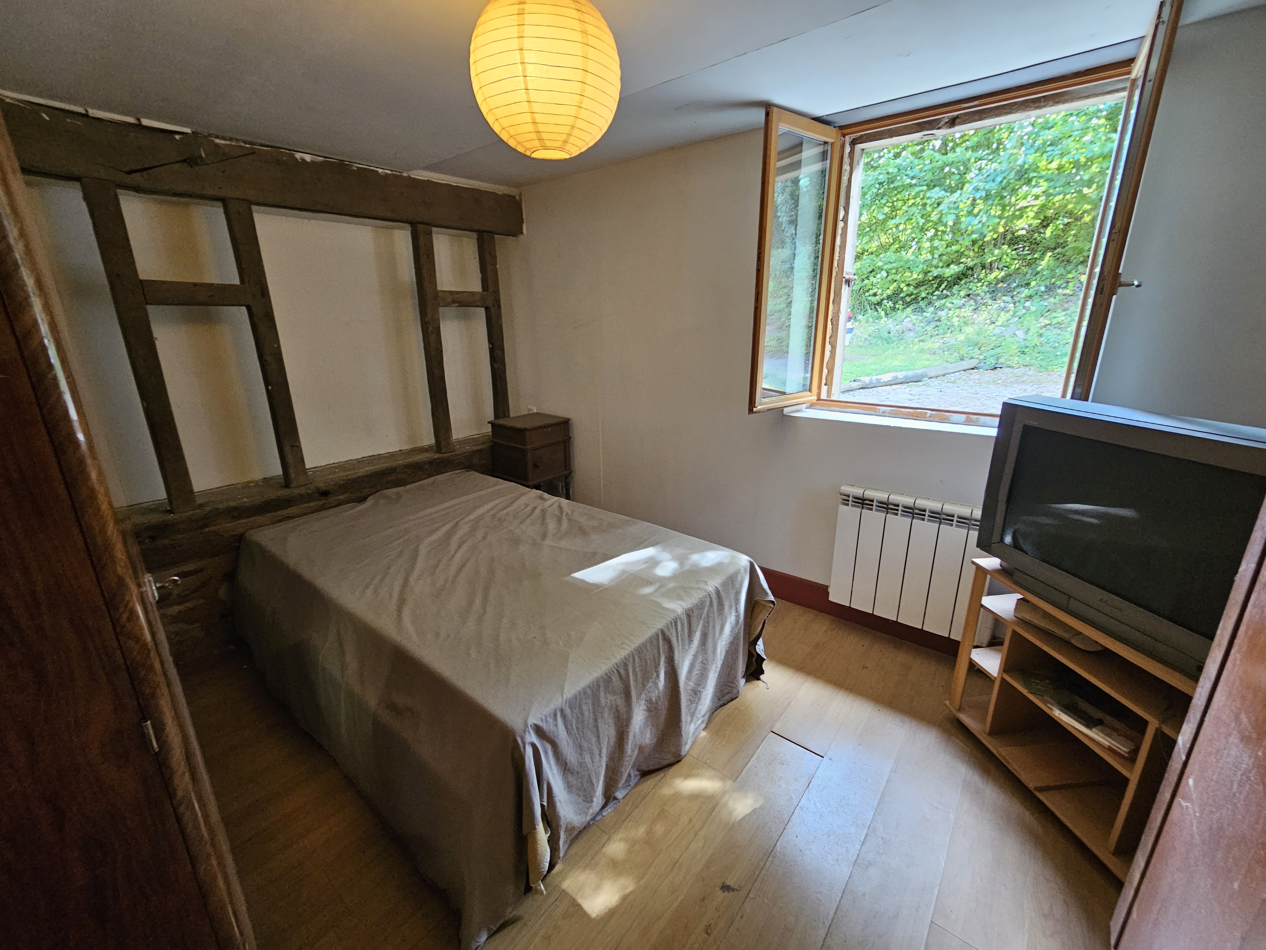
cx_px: 633
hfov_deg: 106.2
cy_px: 475
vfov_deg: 89.9
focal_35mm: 13
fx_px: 475
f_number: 2.2
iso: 320
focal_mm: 2.2
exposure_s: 1/33
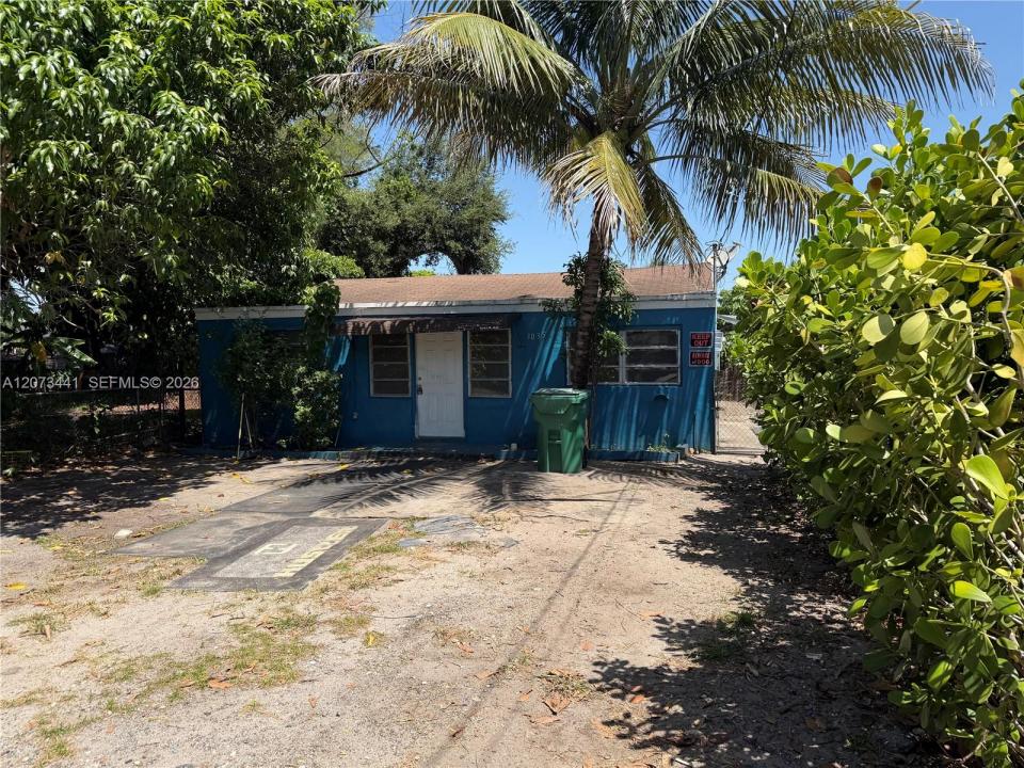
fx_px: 710
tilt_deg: -5.7
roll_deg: +2.5
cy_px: 384
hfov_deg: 71.6
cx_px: 512
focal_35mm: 24
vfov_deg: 56.8
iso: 80
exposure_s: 1/3279
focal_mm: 6.76
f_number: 1.78
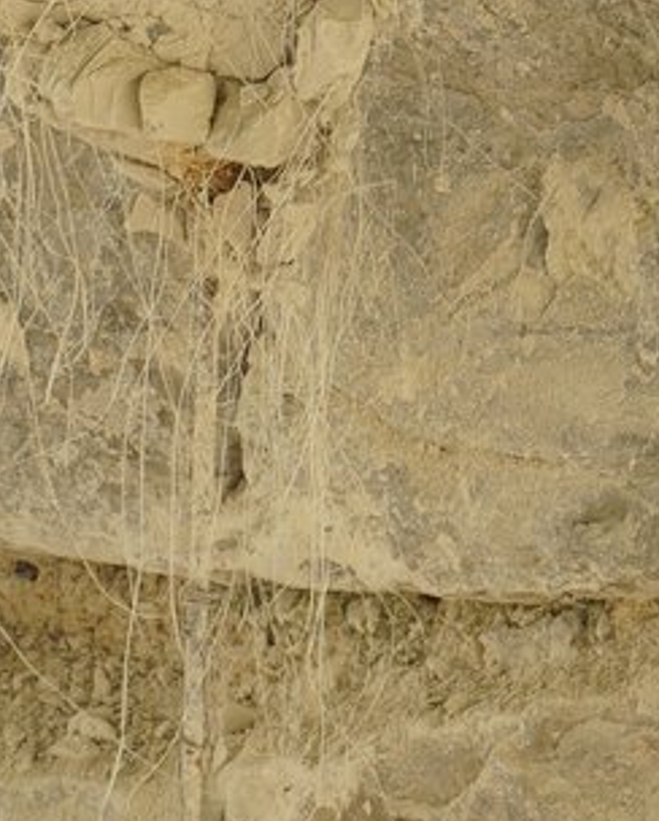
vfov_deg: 5.3
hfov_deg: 4.3
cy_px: -438
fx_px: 8784
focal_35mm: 361
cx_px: 146
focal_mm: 61
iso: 250
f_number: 5.6
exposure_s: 1/125
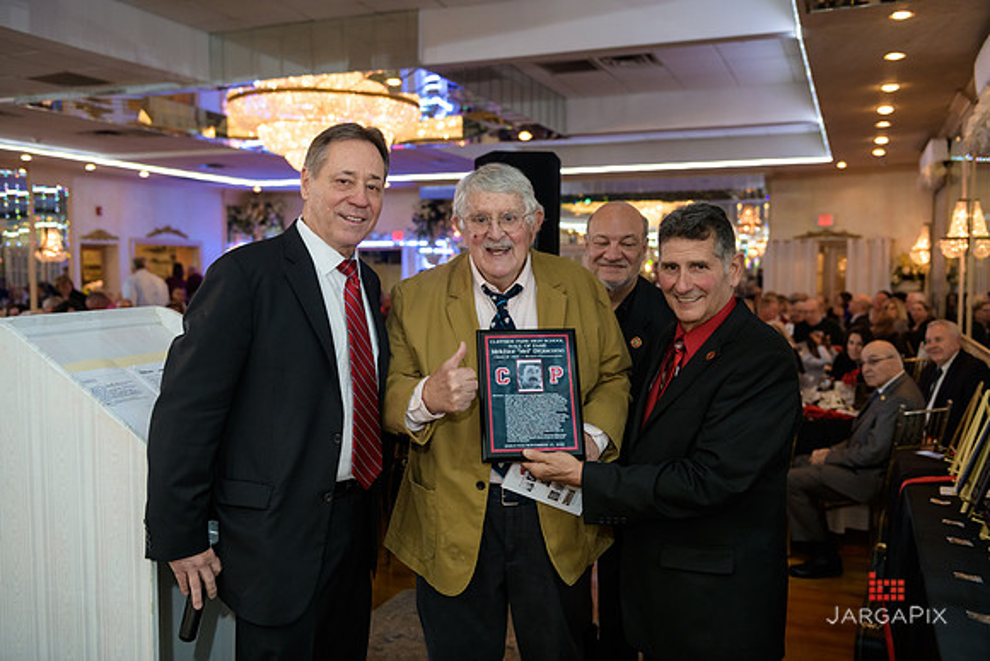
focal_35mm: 34
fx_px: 935
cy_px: 330
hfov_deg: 55.8
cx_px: 495
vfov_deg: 38.9
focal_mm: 34
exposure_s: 1/125
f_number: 3.2
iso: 1000
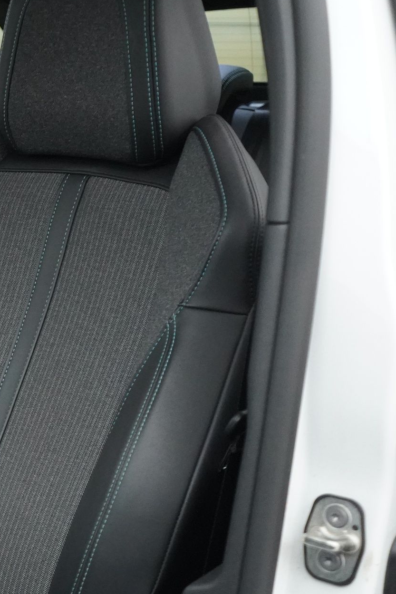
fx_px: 1023
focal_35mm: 62
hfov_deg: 19.2
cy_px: 306
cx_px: -196
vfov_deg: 32.4
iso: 10000
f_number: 3.5
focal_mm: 31
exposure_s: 1/160
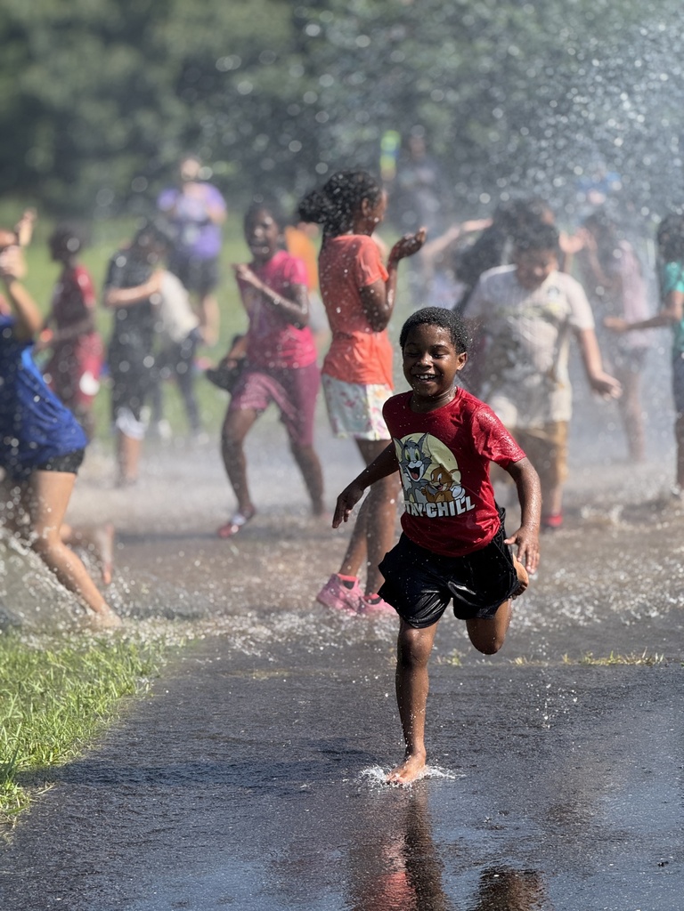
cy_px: 456
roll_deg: +1.9
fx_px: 3162
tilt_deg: -5.9
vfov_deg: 16.4
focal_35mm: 120
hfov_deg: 12.3
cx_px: 342
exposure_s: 1/1033
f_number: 2.8
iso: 50
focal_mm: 15.66
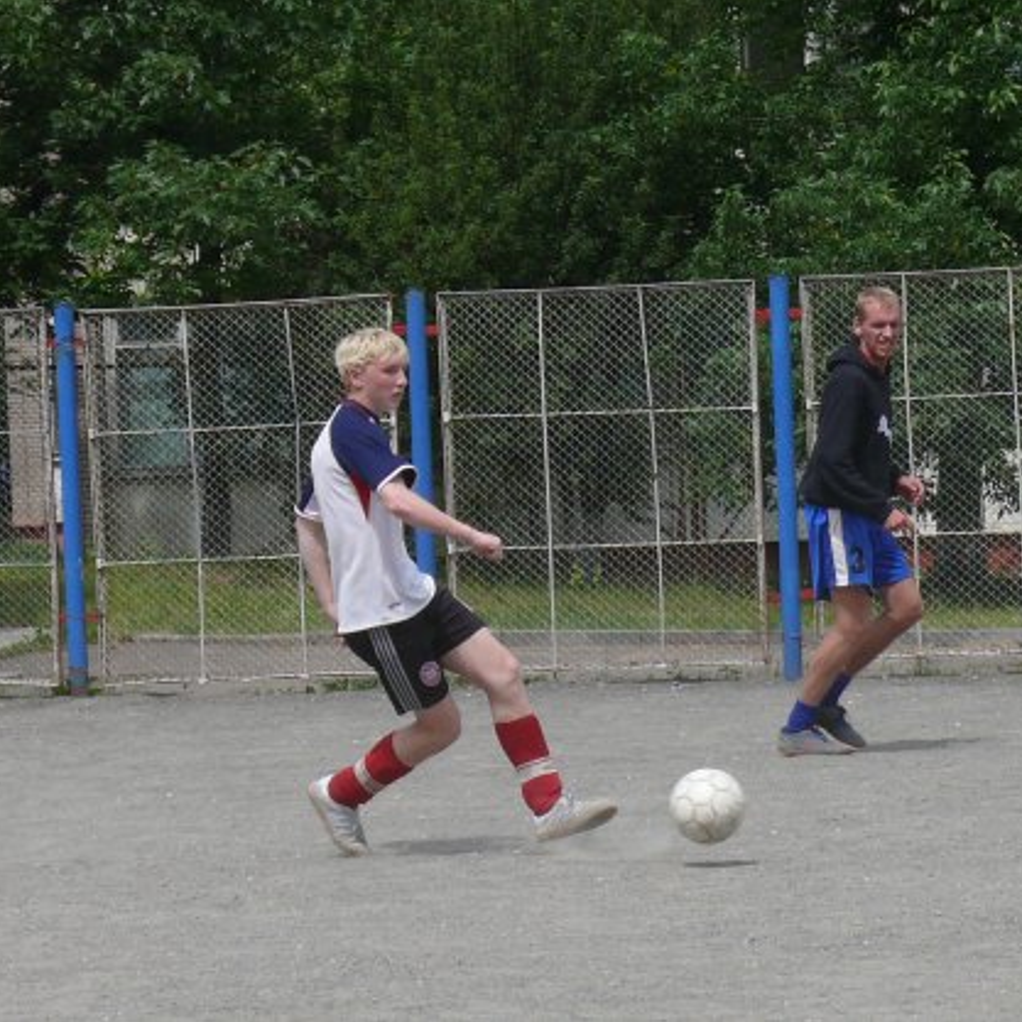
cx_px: 627
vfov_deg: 8.4
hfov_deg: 8.4
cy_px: 510
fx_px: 6981
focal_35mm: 209
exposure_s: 1/500
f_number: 6.3
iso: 100
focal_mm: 20.9
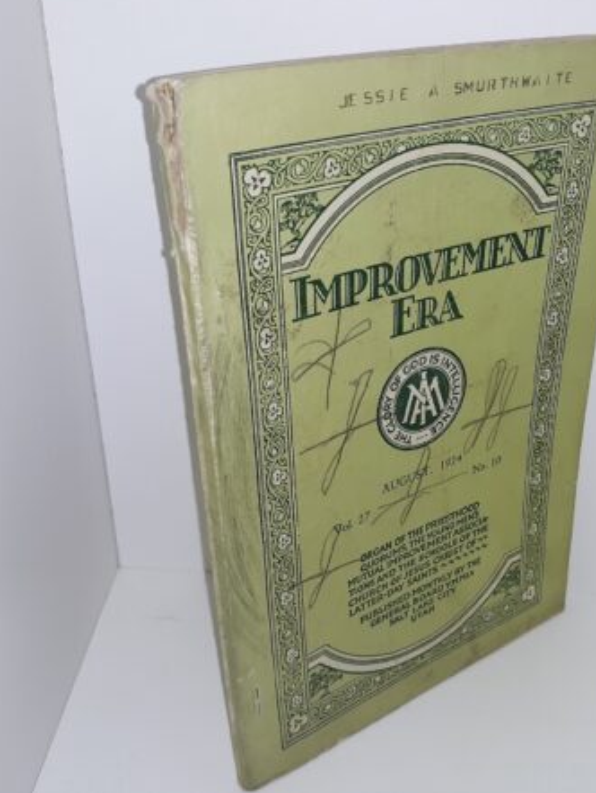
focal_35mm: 38
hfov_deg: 37.5
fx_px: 872
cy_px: 391
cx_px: 382
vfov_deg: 49.0
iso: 40
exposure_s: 1/159
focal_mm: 3.7
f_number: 1.7
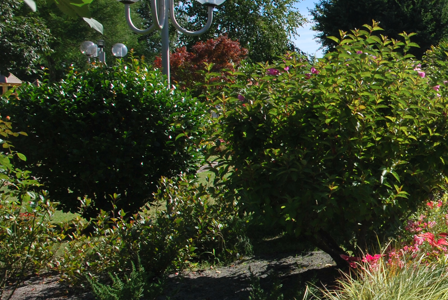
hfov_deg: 31.0
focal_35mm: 56
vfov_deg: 24.2
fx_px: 698
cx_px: 514
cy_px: 177
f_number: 8
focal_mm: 16
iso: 100
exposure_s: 1/250
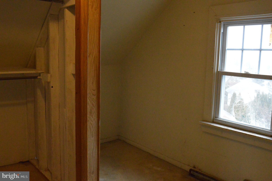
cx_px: 136
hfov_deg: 53.2
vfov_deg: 36.8
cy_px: 90
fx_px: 272
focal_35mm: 36
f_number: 7.1
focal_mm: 24
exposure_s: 1/200
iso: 6400
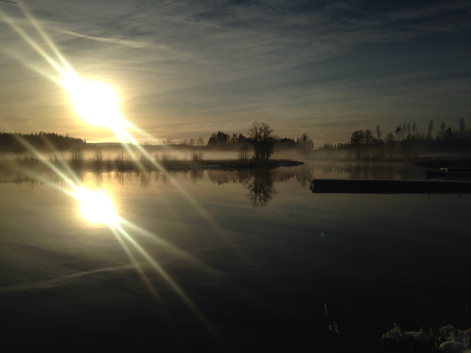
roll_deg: -1.4
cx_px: 236
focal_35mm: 33
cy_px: 176
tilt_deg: -3.0
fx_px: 449
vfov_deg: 42.9
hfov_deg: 55.4
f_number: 2.4
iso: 50
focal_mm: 4.12
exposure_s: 1/10870
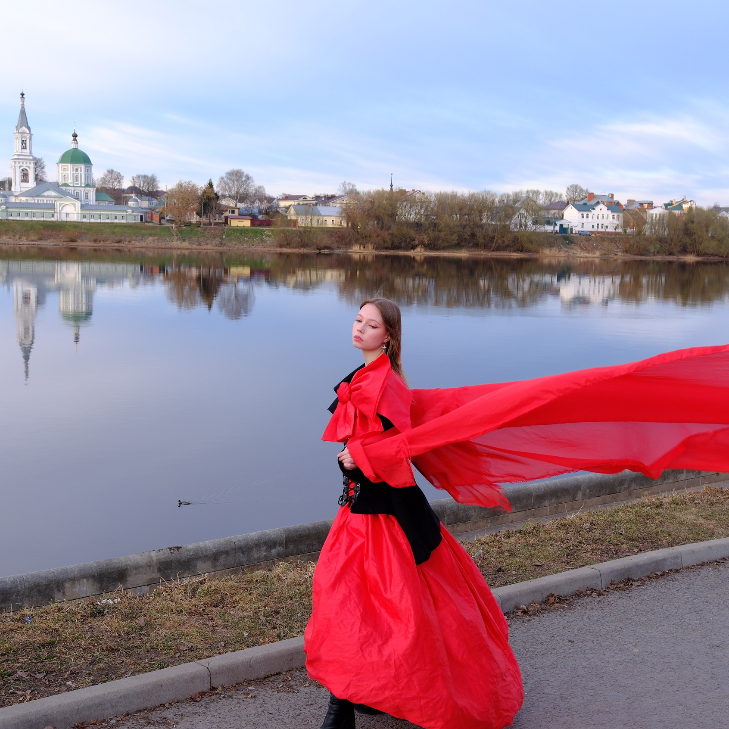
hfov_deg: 37.4
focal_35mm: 45
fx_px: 1072
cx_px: 428
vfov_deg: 37.6
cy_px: 366
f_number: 4
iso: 160
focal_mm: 23.4
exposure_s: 1/125
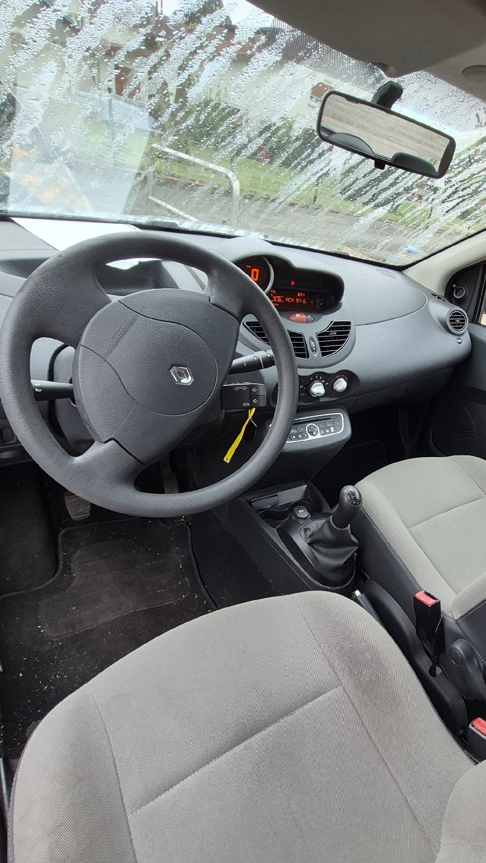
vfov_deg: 89.6
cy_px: 434
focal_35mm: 19
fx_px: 435
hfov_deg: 55.5
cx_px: 365
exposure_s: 1/100
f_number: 2.2
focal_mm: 1.74
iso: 50
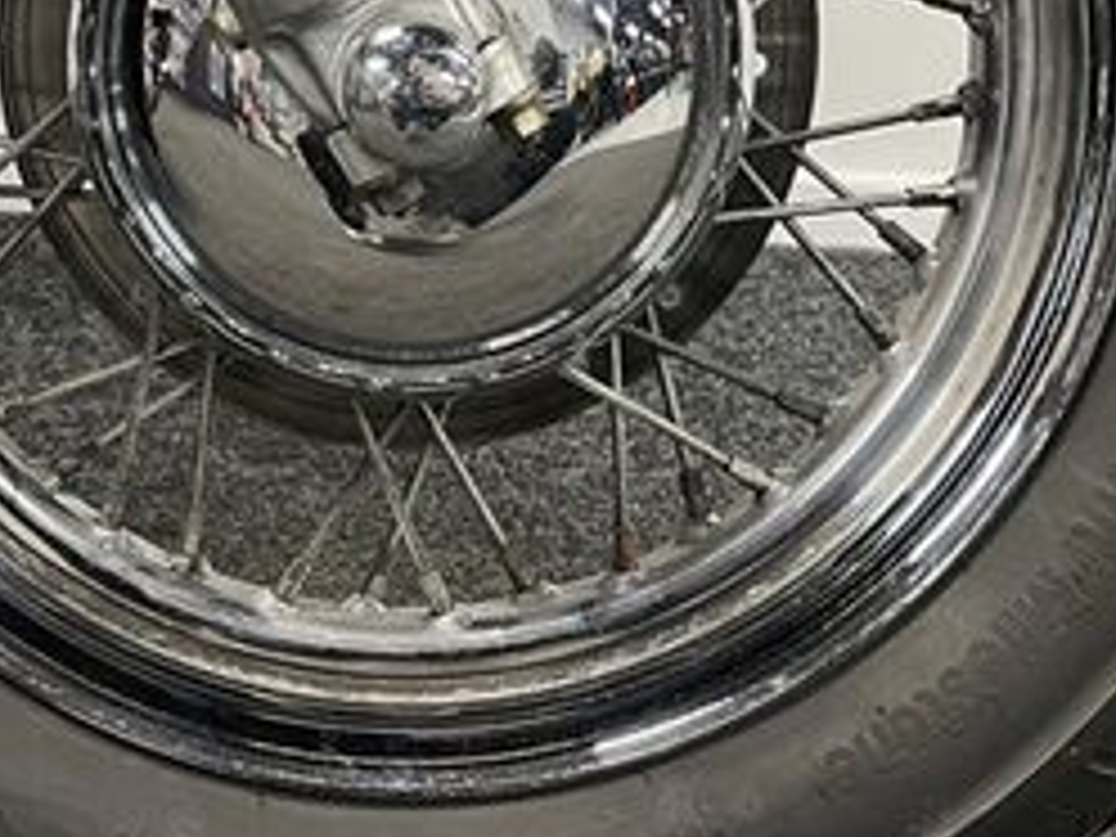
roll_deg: -1.4
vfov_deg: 21.1
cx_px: 351
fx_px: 2160
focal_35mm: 67
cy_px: -18
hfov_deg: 28.7
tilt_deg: -14.0
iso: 250
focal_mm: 5.1
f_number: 1.6
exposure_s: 1/50
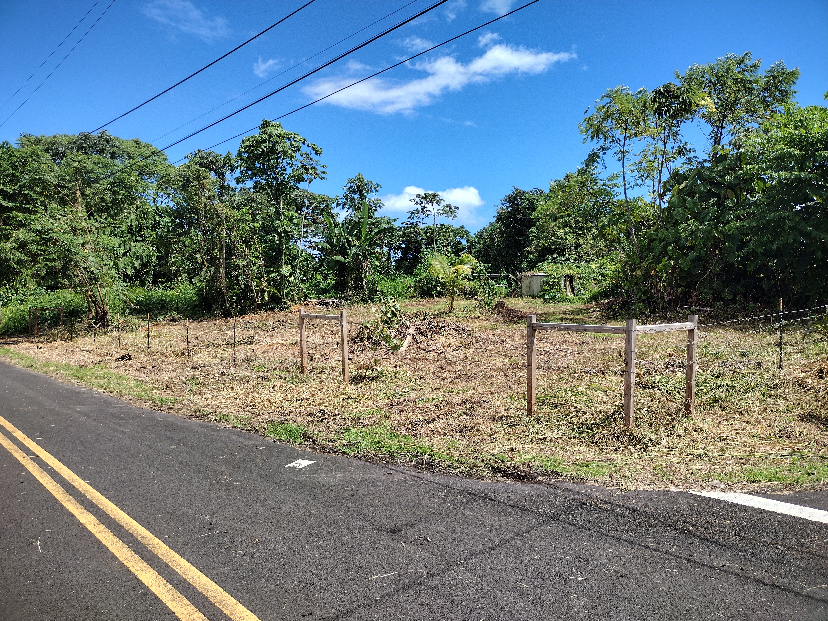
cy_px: 310
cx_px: 414
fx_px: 646
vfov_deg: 51.4
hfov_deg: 65.3
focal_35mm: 27
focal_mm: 4.71
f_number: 1.7
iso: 100
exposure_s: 1/1800
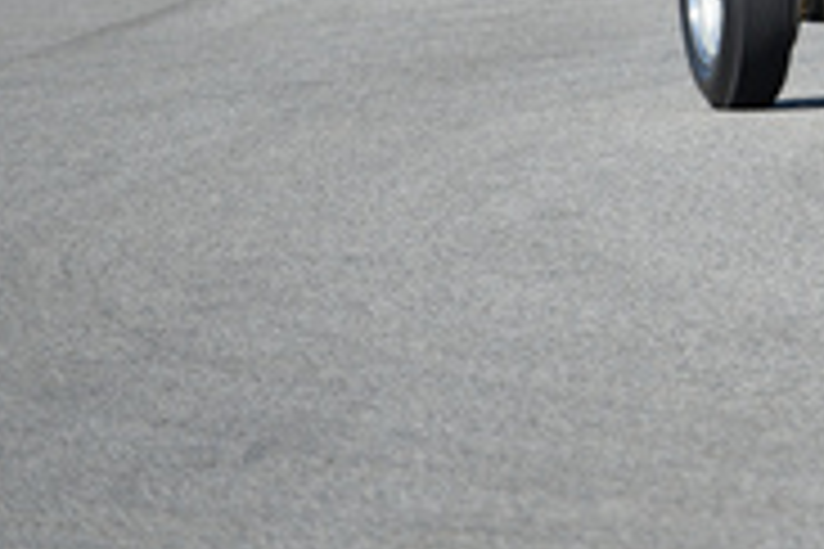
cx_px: 1209
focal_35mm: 721
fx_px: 16502
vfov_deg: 1.9
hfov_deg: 2.9
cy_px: -297
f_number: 5.3
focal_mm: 220
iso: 110
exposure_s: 1/640
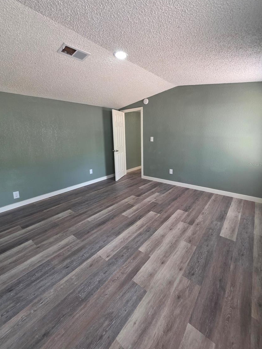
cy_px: 164
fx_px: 141
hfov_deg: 85.7
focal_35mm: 14
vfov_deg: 101.9
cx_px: 128
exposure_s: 1/60
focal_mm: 2.2
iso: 200
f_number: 1.9
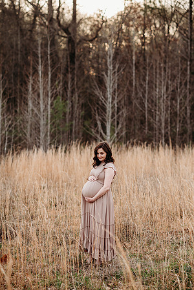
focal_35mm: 85
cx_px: 97
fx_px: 687
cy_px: 145
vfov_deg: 23.9
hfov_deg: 16.1
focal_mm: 85
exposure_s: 1/400
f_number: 2.5
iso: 160
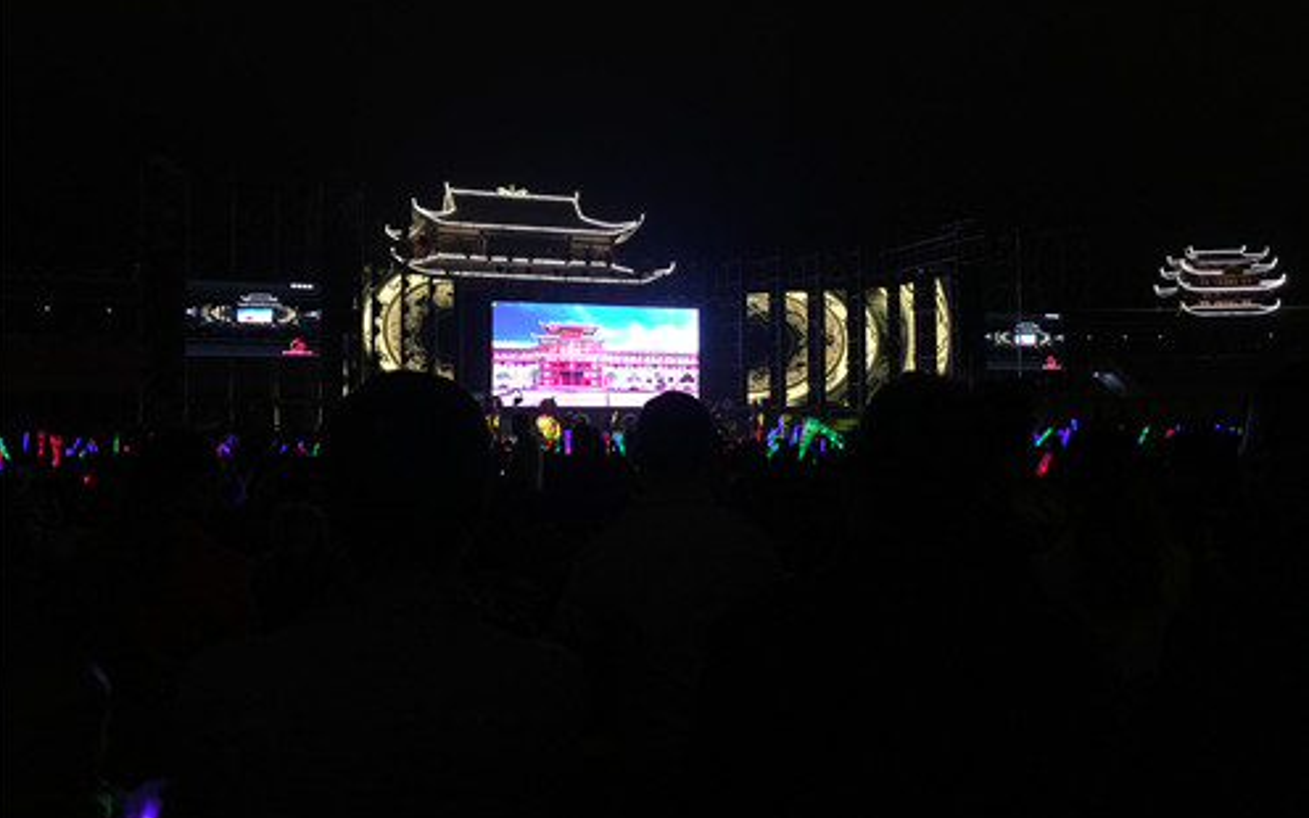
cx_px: 652
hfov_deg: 61.2
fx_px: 1106
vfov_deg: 40.6
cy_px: 381
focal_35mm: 31
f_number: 2.2
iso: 64
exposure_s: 1/17
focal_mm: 4.15
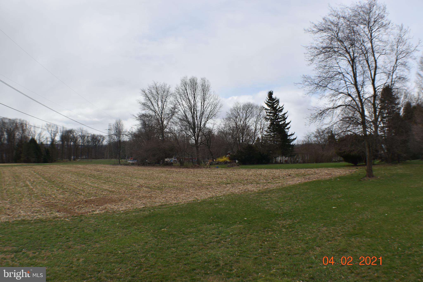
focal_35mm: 39
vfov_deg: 34.2
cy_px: 141
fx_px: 458
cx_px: 212
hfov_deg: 49.6
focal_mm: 26
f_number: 8
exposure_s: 1/320
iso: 100
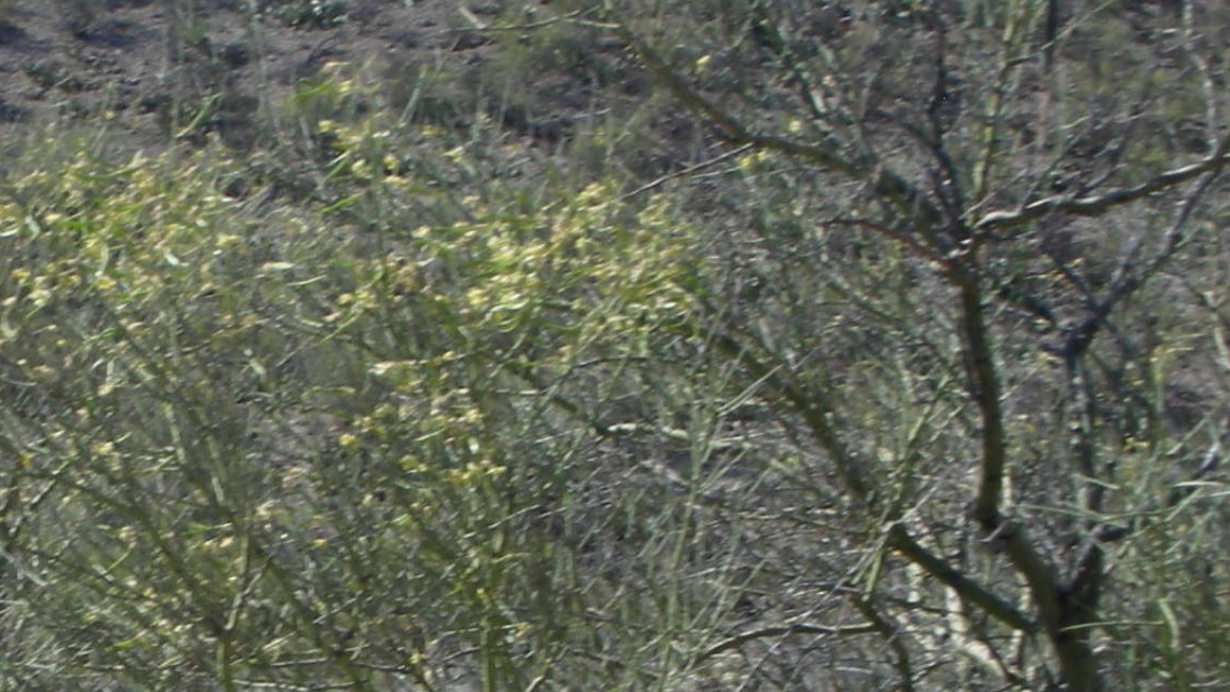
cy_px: 471
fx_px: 4306
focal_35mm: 132
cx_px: -86
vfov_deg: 9.2
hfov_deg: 15.9
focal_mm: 7.7
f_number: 9.9
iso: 50
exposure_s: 1/75.7
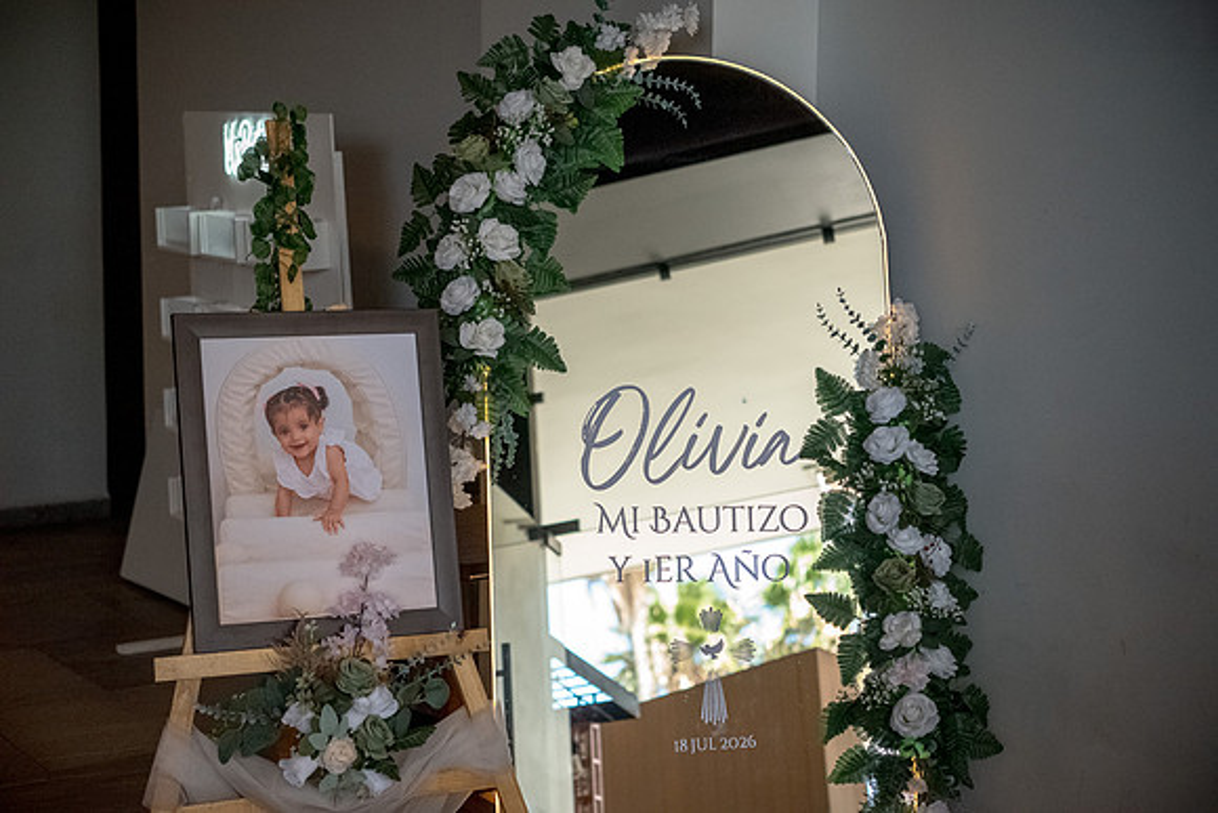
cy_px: 406
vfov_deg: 22.6
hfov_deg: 33.4
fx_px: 2030
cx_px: 609
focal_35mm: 60
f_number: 3.5
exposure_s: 1/2500
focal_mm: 60
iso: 3200
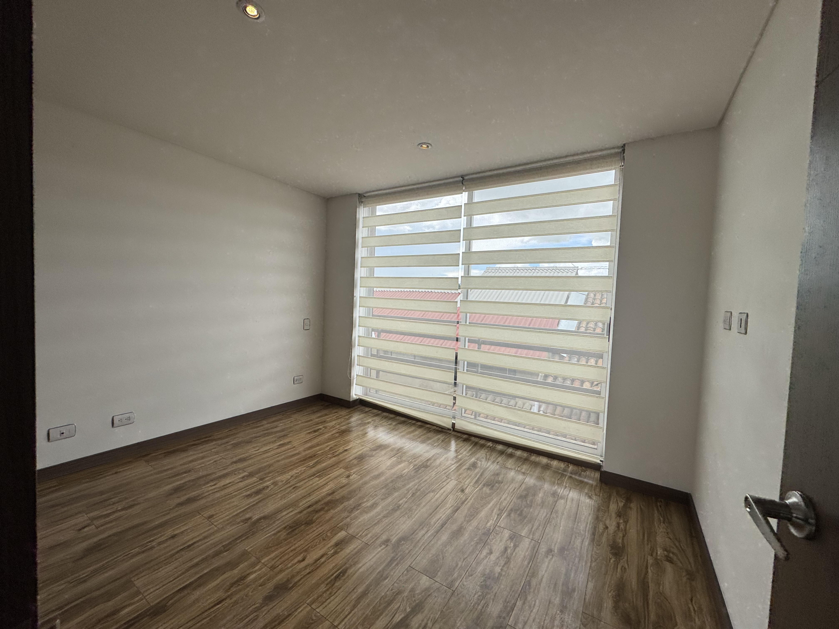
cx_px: 420
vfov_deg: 85.7
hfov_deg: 102.1
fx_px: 339
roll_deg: -2.4
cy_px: 314
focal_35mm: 14
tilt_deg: -1.0
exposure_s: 1/664
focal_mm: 2.22
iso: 40
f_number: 2.2
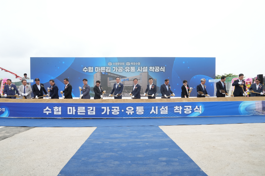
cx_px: 132
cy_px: 88
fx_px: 177
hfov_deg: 73.7
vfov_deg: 53.1
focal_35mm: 24
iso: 1250
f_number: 20
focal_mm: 24
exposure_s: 1/160
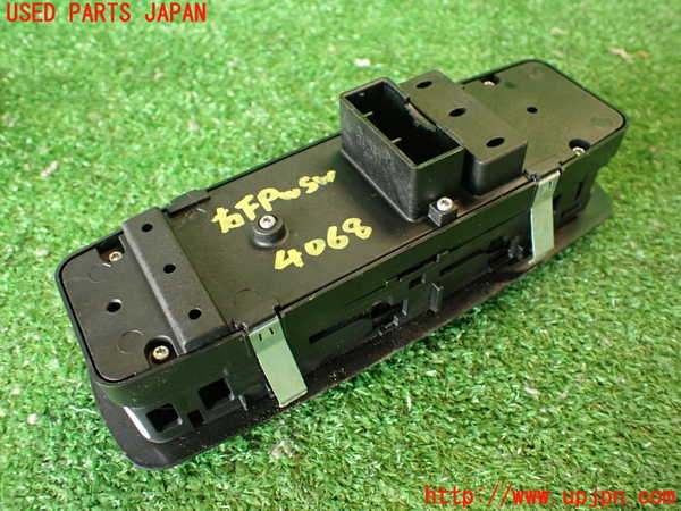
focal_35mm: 30
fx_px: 590
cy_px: 256
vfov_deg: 46.8
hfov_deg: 60.0
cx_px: 340
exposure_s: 1/30
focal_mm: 5.4
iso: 320
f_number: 2.3
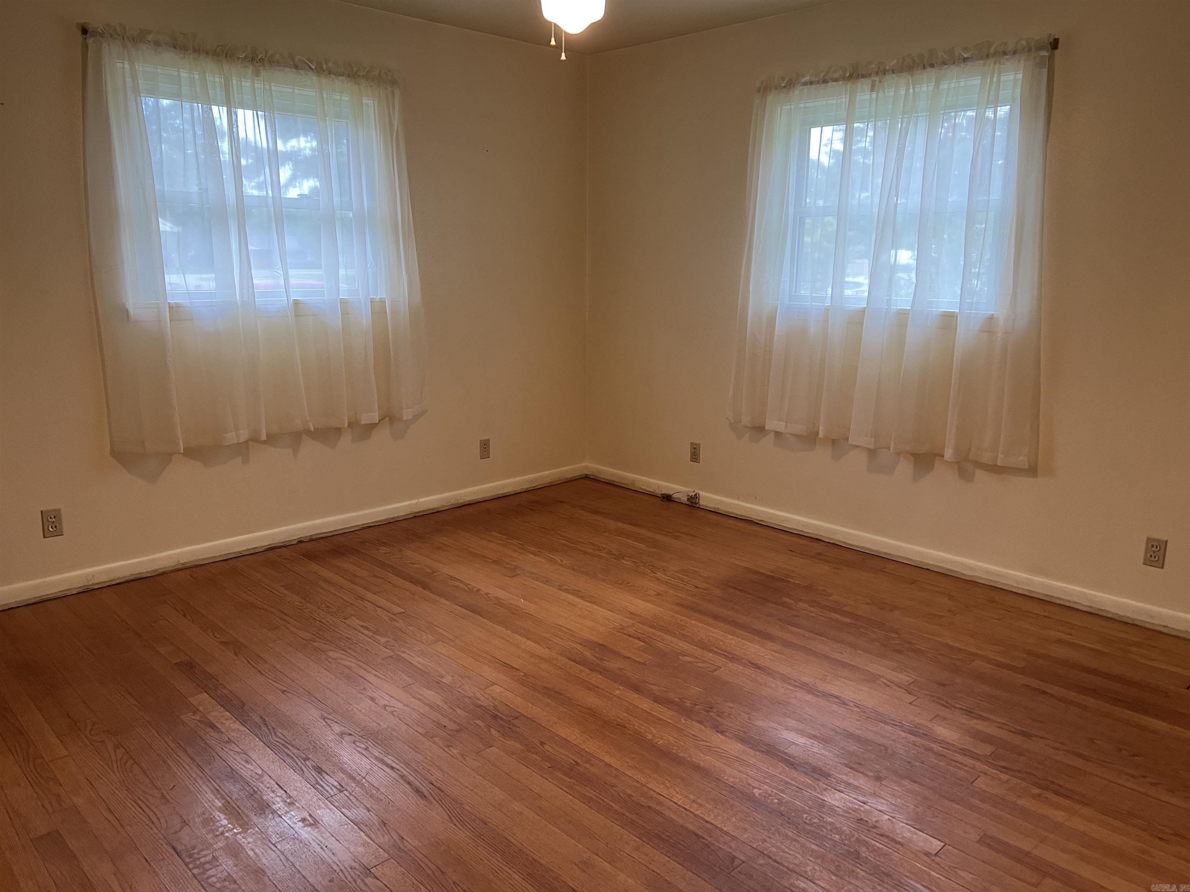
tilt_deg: -12.9
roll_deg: -1.1
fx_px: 894
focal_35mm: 26
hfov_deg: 67.3
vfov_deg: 53.1
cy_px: 446
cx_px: 595
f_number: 1.5
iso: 100
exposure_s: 1/60
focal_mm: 5.7
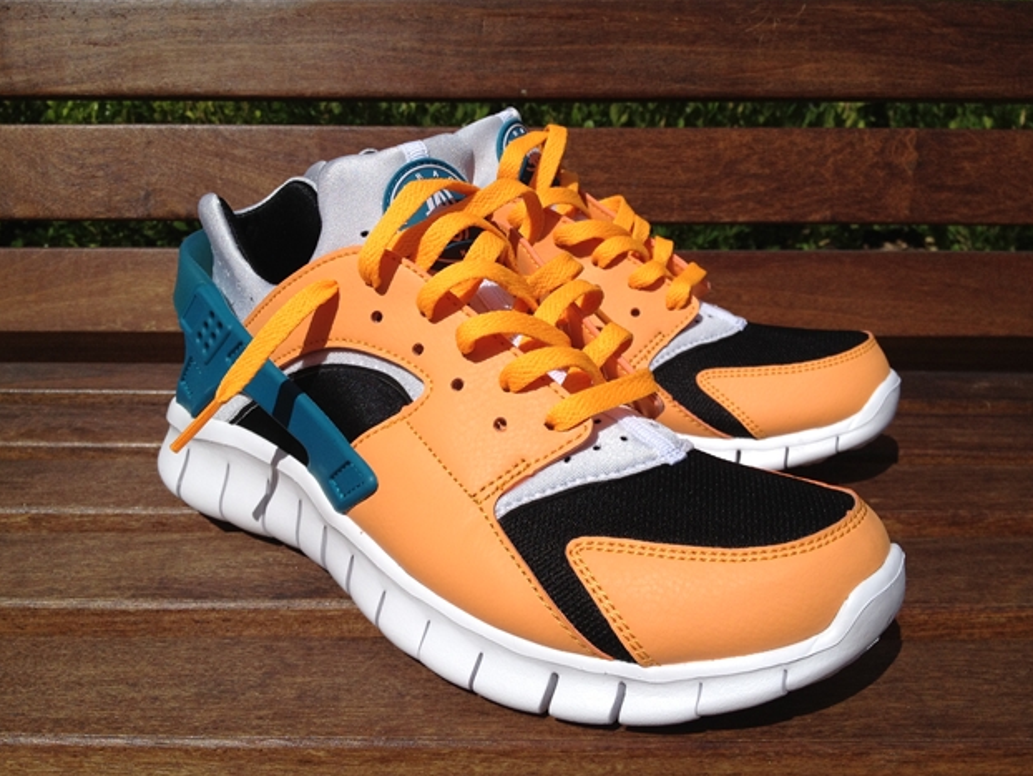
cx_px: 503
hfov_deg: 51.3
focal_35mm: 36
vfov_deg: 39.7
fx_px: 1075
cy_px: 387
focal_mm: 4.28
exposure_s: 1/3953
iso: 64
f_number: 2.4
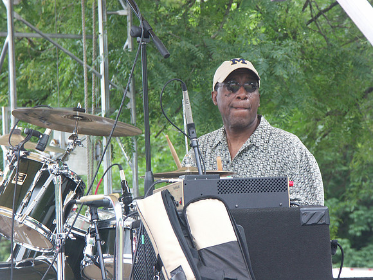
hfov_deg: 9.9
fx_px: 2155
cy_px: 140
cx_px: 186
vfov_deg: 7.4
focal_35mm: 200
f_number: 5
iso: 100
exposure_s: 1/100
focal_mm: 50.69
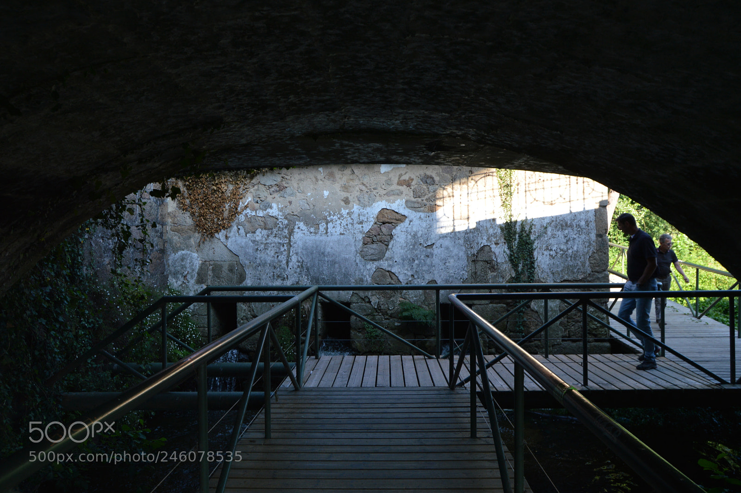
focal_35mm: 27
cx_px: 370
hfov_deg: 67.4
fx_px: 555
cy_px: 246
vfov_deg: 47.9
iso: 200
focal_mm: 18
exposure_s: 1/100
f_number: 9
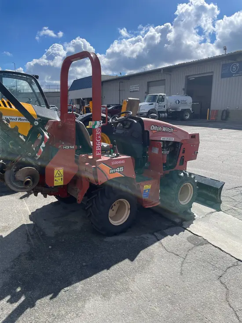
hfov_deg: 53.1
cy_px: 162
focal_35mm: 26
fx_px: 242
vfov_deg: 67.3
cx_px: 121
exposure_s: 1/3731
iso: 32
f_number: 1.6
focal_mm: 4.2
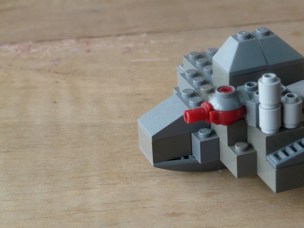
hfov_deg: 15.6
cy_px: 114
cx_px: 152
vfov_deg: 11.8
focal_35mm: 126
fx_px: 1107
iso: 200
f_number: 3.6
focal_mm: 20.6
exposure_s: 1/6
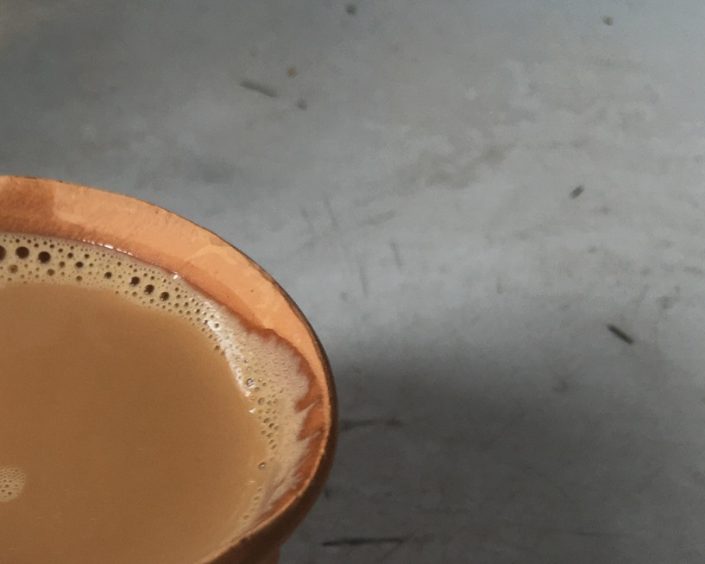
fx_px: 1481
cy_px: 477
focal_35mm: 71
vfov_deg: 21.2
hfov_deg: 24.7
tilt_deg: -48.3
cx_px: -96
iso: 25
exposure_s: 1/50
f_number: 2.2
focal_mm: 4.15
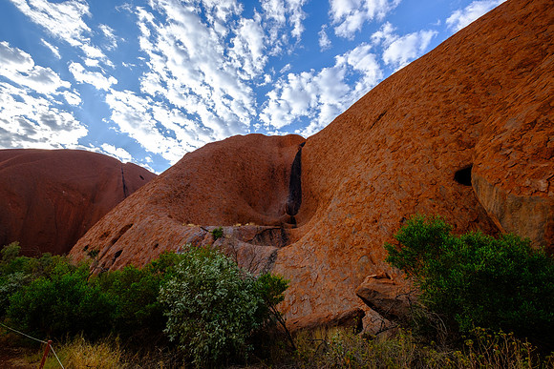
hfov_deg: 100.4
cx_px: 277
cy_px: 184
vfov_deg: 77.4
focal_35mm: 15
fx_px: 231
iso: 200
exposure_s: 1/340
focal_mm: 10
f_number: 5.6
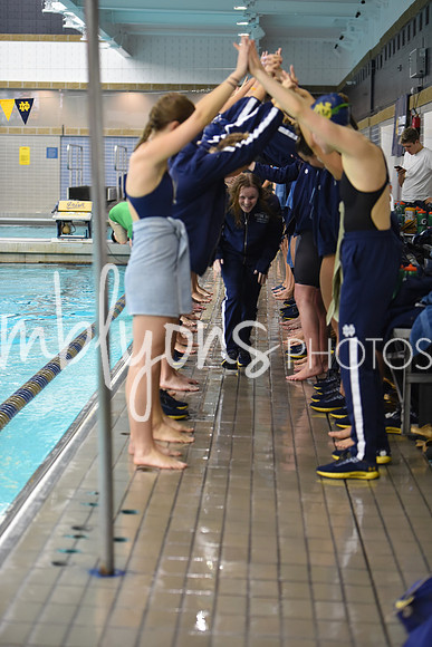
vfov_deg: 23.9
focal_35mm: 85
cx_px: 216
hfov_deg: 16.1
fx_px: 1529
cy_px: 324
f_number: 2.8
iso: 2800
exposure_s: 1/500
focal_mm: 85
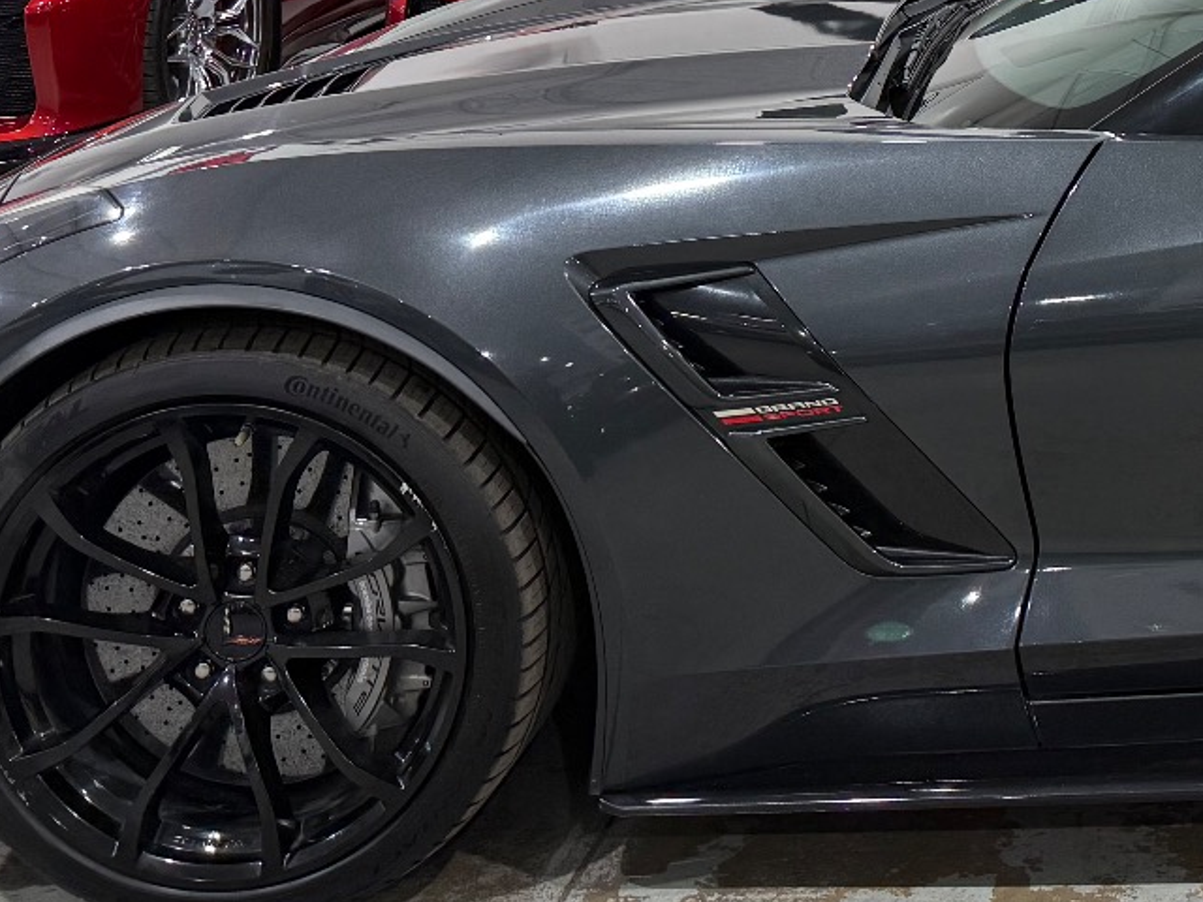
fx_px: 2502
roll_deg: +0.2
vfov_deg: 18.6
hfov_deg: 24.5
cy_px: -358
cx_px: 1450
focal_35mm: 72
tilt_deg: -1.0
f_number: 1.78
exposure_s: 1/120
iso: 80
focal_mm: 6.76
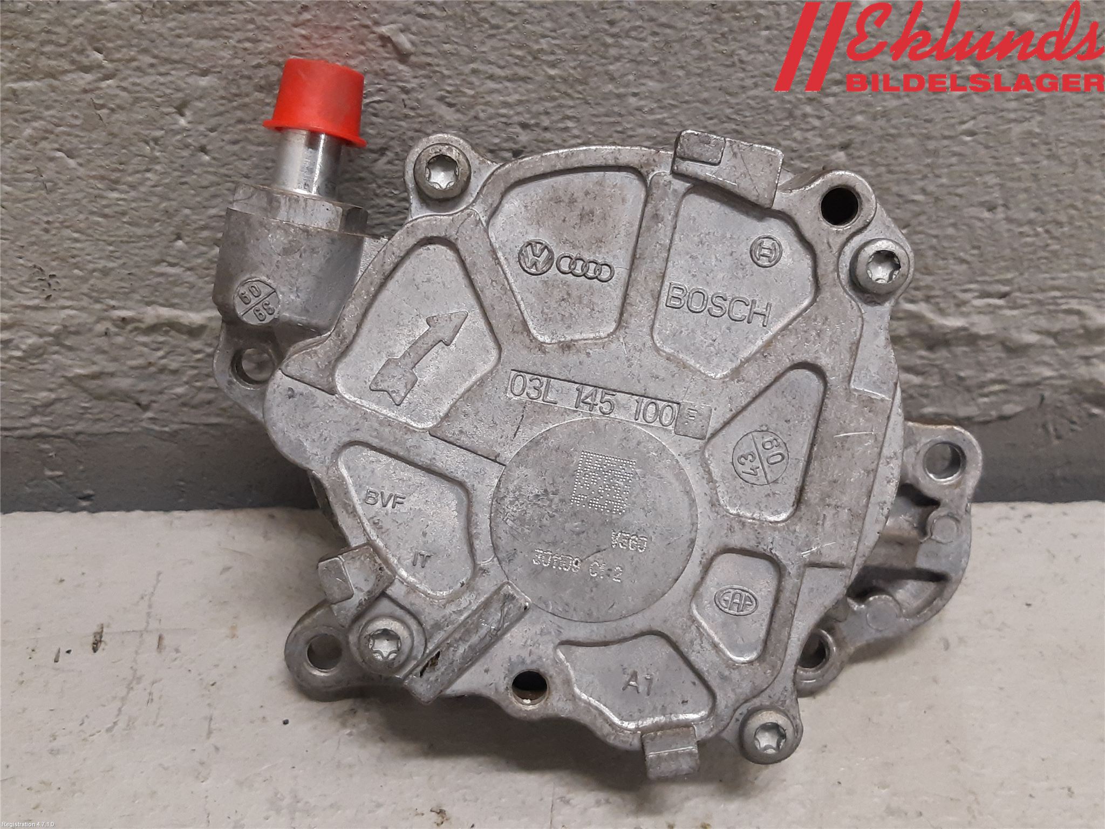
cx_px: 552
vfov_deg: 53.1
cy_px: 414
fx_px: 830
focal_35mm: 26
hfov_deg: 67.3
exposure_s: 1/50
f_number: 1.7
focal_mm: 3.93
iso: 200
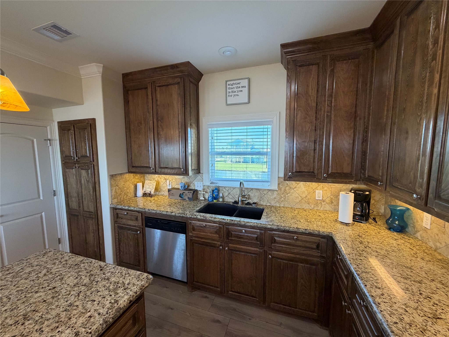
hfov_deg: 102.1
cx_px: 224
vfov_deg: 85.7
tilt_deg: -7.9
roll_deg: +0.3
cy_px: 168
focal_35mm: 14
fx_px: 182
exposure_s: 1/120
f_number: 2.2
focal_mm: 2.22
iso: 320
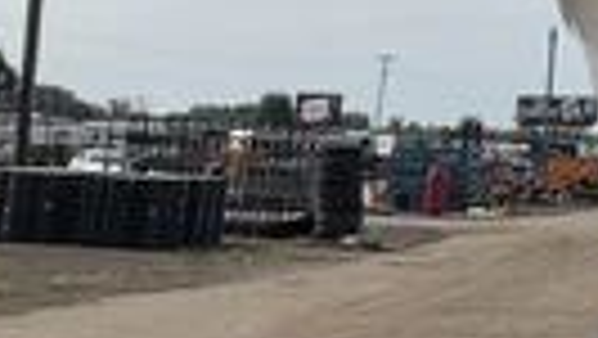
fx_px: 1507
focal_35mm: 95
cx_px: 836
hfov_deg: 20.0
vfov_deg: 12.3
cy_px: -140
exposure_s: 1/4405
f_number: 1.8
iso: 25
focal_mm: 3
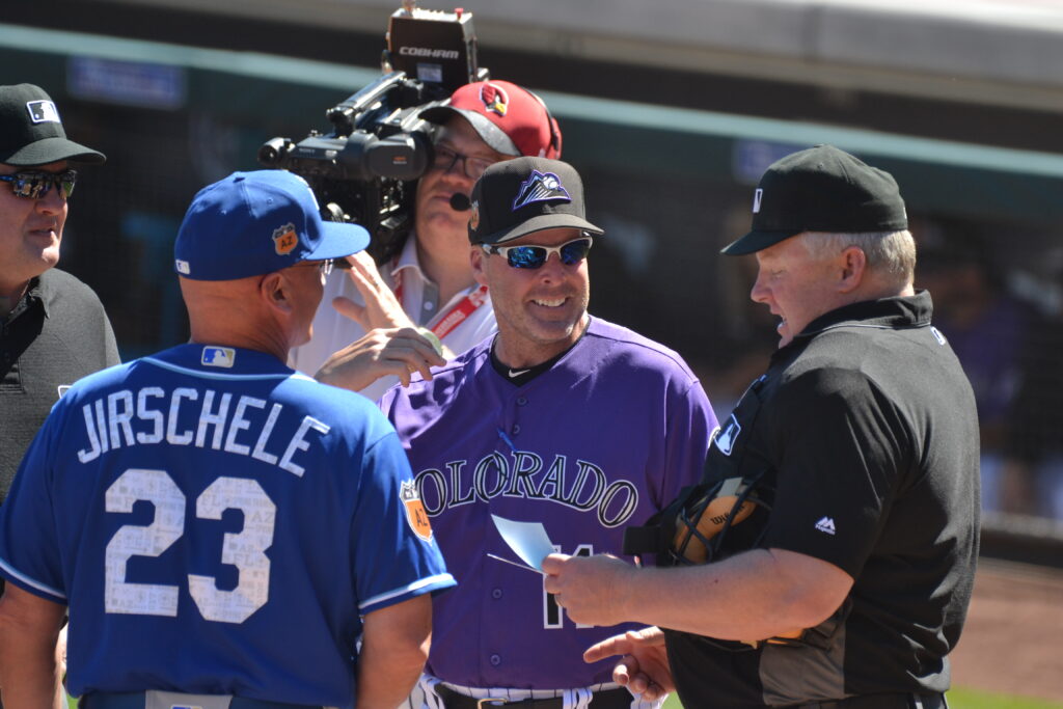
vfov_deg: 1.9
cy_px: 354
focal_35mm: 720
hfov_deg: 2.9
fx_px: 21262
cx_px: 532
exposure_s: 1/640
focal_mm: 480
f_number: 5.6
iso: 400
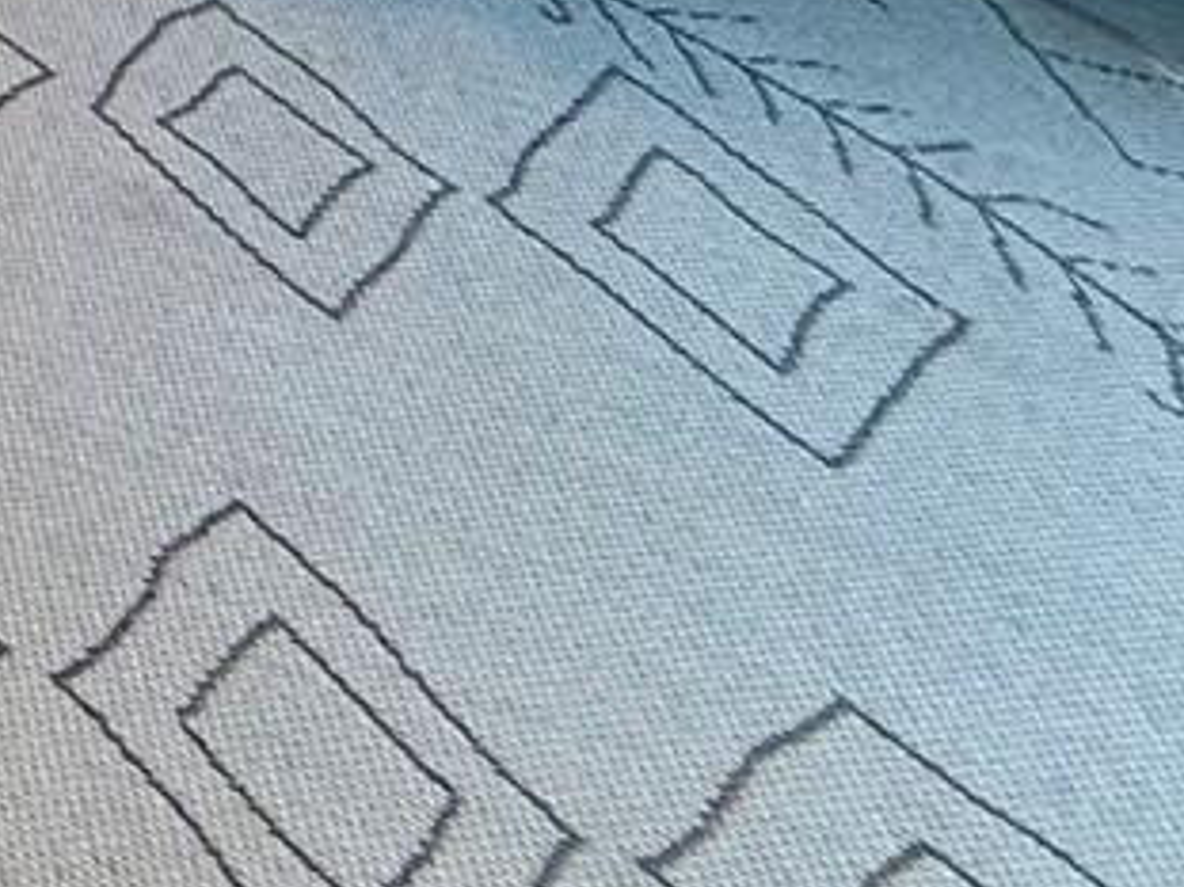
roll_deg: +0.4
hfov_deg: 16.6
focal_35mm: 72
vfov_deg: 13.4
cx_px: -1428
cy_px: -1367
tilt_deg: -17.3
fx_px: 2462
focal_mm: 2.22
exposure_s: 1/120
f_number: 2.2
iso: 80
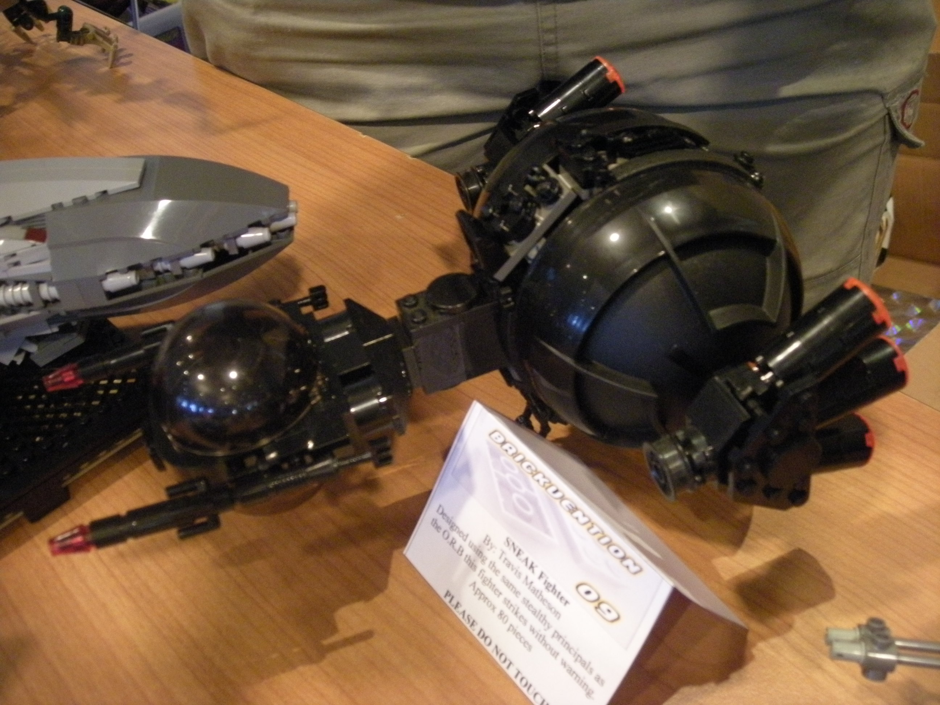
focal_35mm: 35
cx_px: 470
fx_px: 950
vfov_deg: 40.7
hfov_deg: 52.6
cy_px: 352
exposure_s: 1/5.9
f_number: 2.8
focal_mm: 5.7
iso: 400
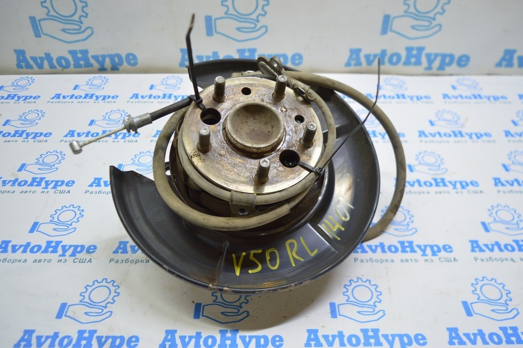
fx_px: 435
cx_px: 262
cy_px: 174
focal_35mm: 30
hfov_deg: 62.0
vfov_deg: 43.5
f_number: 3.5
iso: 400
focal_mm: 20
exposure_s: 1/50
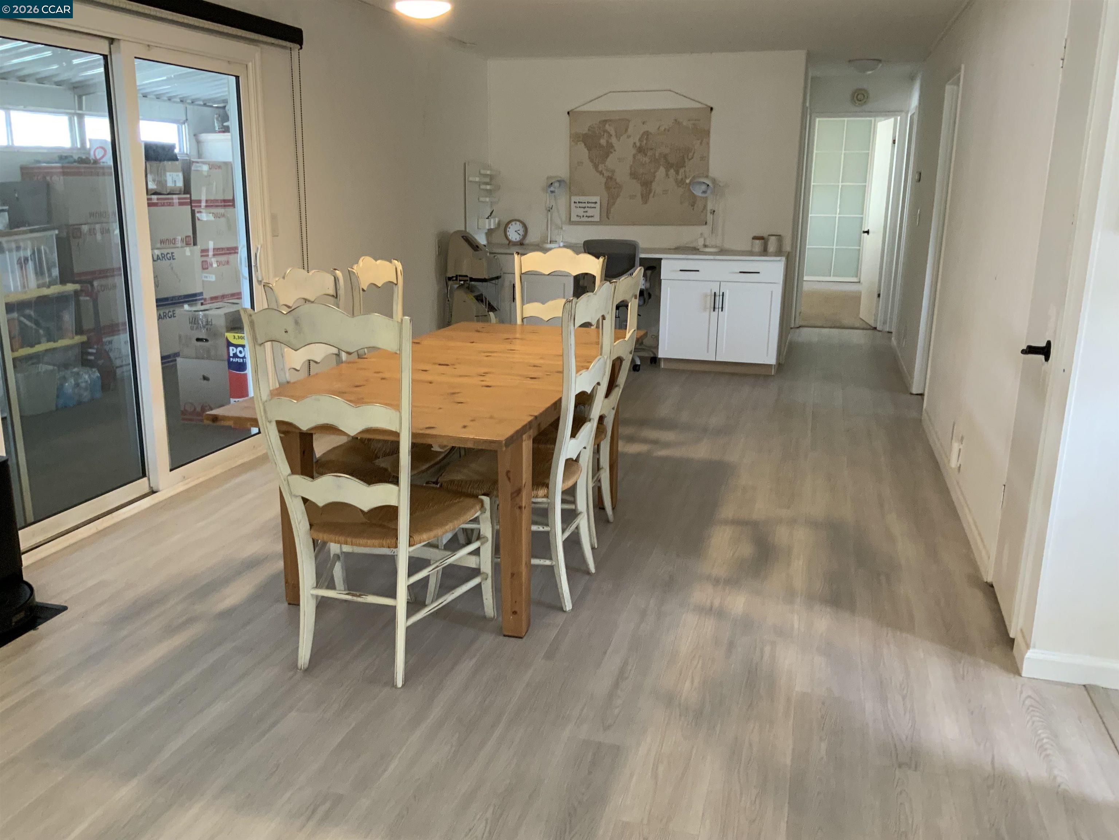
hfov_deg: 61.7
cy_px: 420
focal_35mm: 29
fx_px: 937
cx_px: 560
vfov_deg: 48.2
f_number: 1.8
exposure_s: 1/60
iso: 200
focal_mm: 3
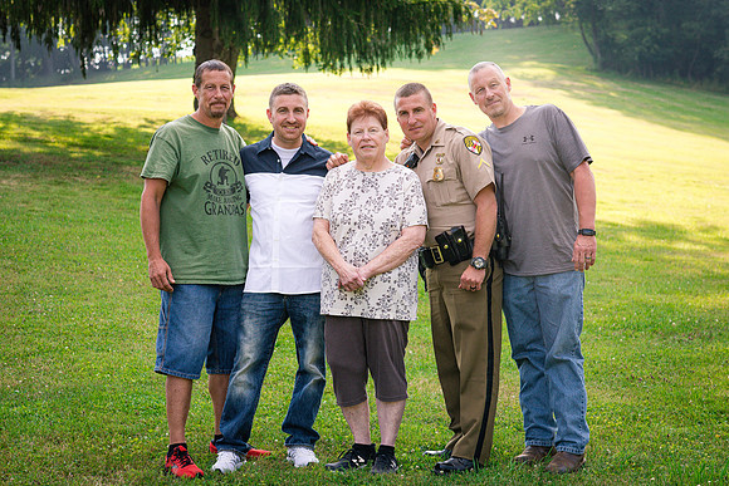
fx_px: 1986
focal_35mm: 98
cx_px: 405
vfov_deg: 14.0
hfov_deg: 20.8
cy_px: 225
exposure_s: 1/640
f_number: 5.6
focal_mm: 85
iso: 400
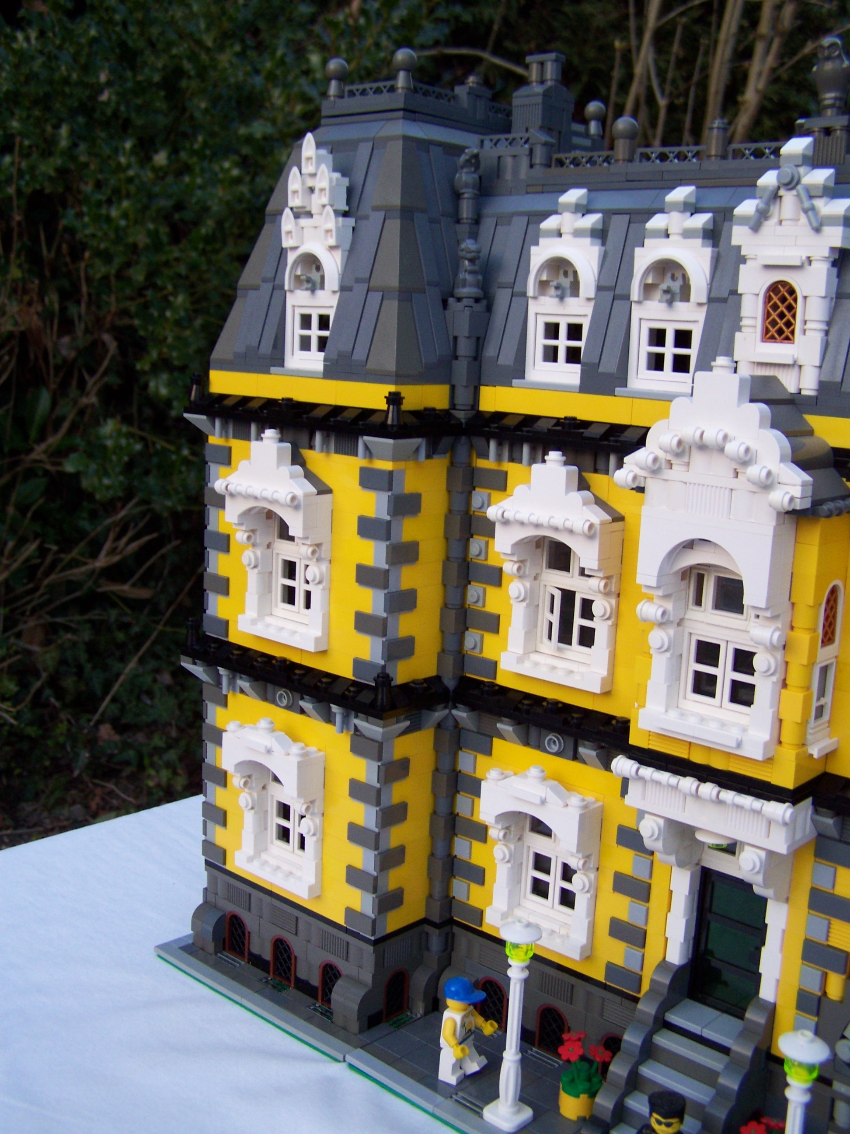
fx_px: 1244
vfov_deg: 49.0
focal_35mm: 38
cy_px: 567
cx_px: 425
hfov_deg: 37.7
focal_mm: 6.3
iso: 100
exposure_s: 1/60
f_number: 2.8
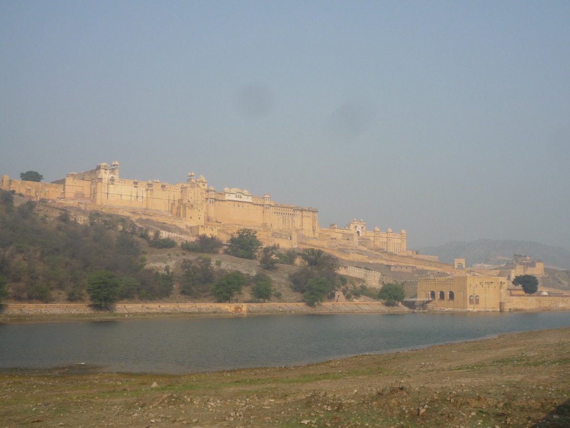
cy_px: 214
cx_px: 285
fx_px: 757
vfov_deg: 31.5
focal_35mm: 46
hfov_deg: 41.2
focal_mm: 6.8
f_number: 4.5
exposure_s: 1/800
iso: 100
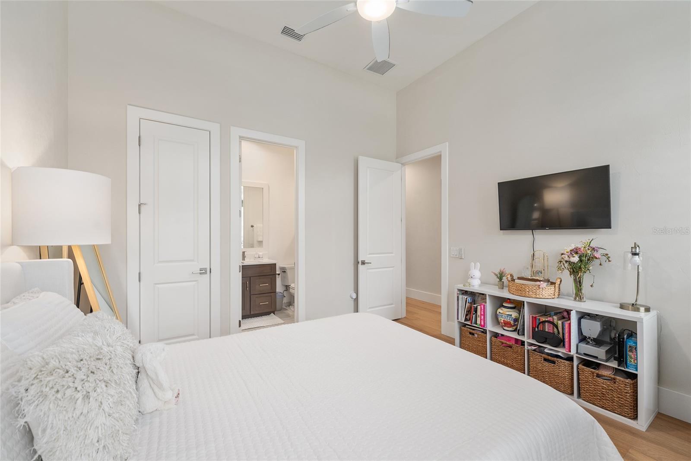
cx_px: 346
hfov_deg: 104.3
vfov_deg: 81.2
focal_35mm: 14
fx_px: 269
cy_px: 230
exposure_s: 1/6
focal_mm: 14
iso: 400
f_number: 7.1
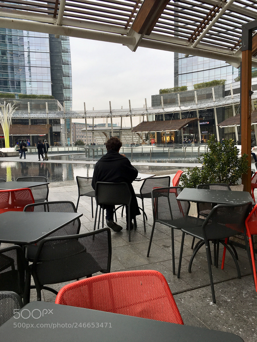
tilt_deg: -5.0
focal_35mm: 29
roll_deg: +1.1
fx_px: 287
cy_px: 171
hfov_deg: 48.2
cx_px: 128
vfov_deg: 61.7
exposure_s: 1/322
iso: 25
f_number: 2.2
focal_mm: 4.15
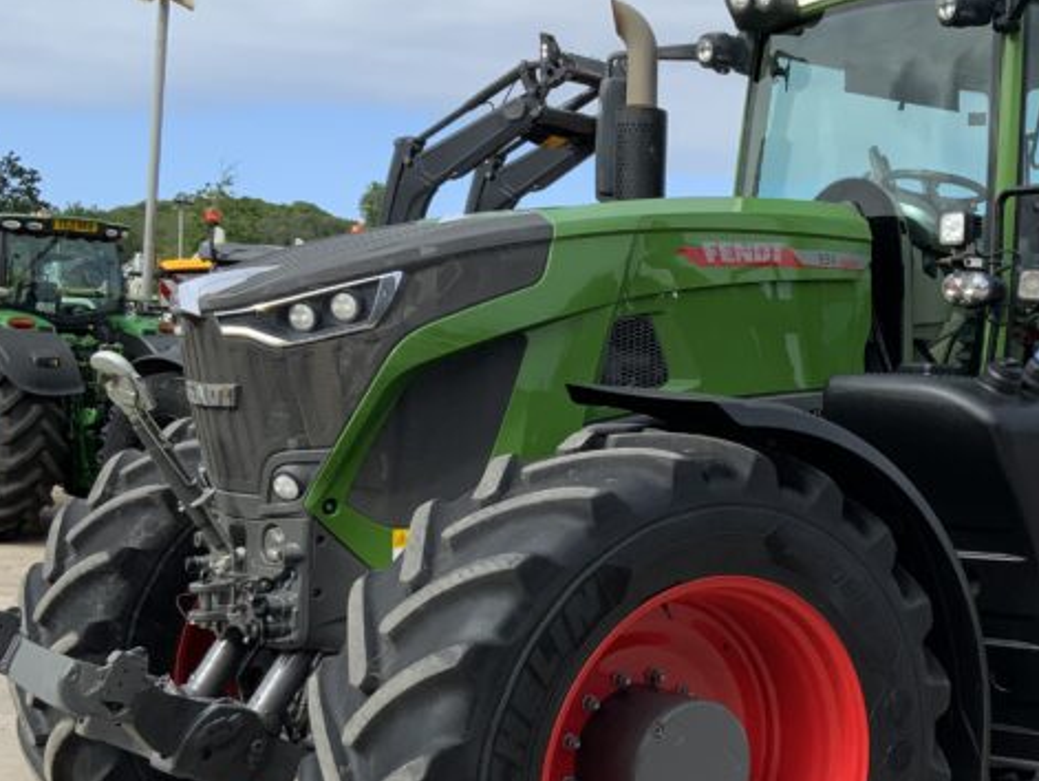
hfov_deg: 30.0
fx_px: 1892
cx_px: 829
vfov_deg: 23.3
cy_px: 446
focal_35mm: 63
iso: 16
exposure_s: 1/1451
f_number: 1.8
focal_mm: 3
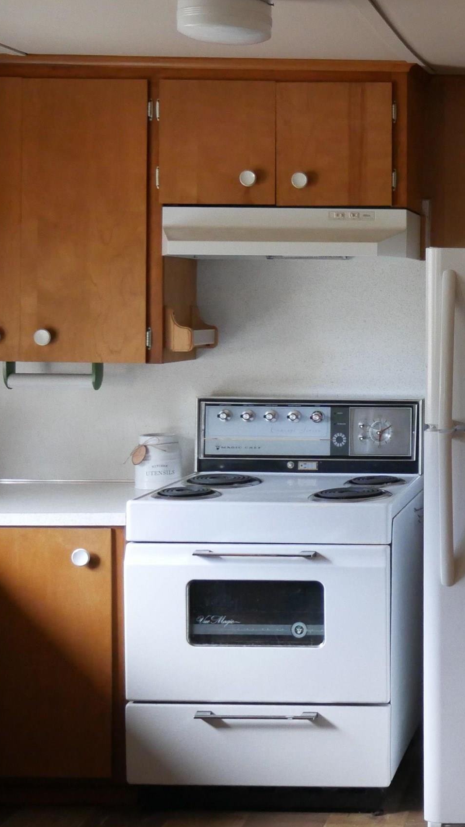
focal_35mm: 55
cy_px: 309
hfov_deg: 19.5
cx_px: 660
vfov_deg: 37.6
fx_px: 1205
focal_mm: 14
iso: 2000
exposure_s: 1/250
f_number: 3.5
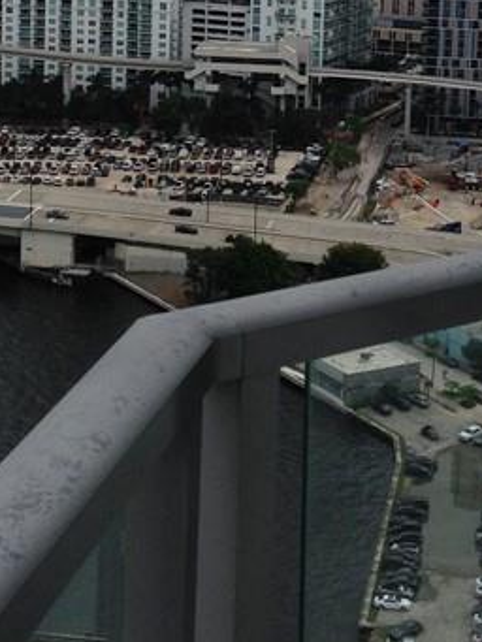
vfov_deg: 19.3
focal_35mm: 99
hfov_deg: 14.9
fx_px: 1837
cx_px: 326
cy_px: -4
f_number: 2.4
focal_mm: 4.12
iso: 50
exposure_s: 1/2088
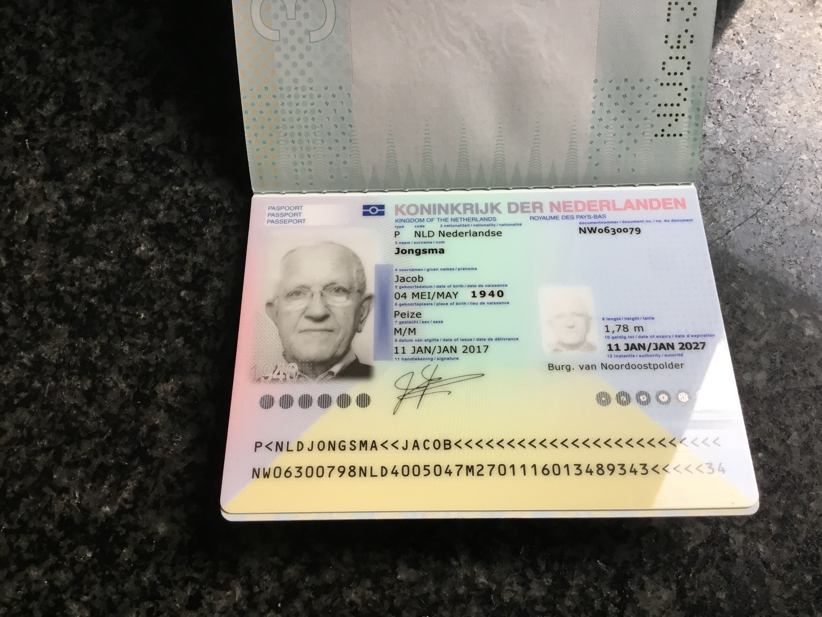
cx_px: 411
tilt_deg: -78.1
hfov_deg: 58.4
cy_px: 308
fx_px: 736
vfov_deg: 45.4
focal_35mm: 31
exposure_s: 1/33
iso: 25
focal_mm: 3.3
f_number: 2.4
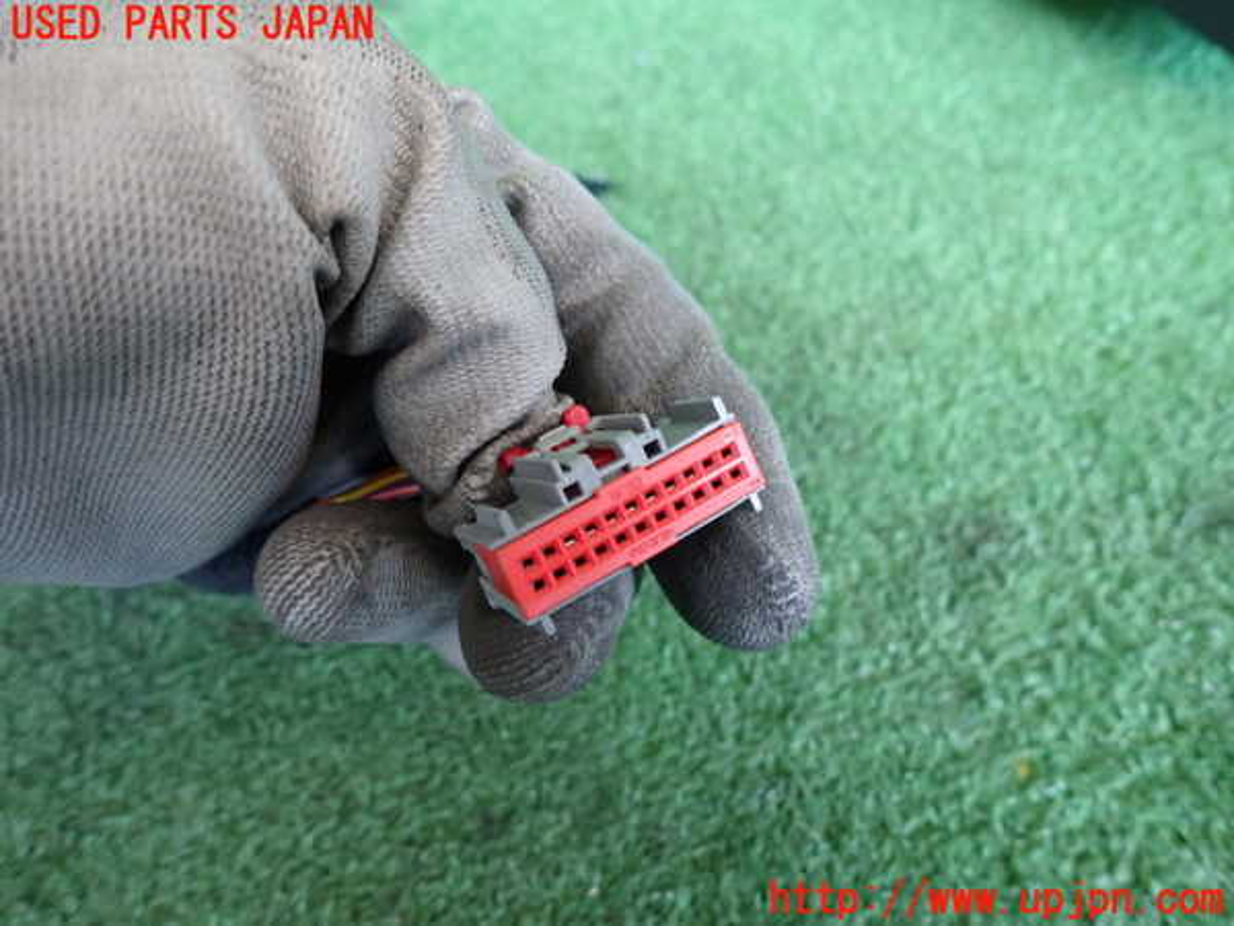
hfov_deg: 69.4
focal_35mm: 25
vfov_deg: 54.9
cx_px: 617
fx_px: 891
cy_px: 463
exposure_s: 1/30
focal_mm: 4.5
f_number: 2
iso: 320
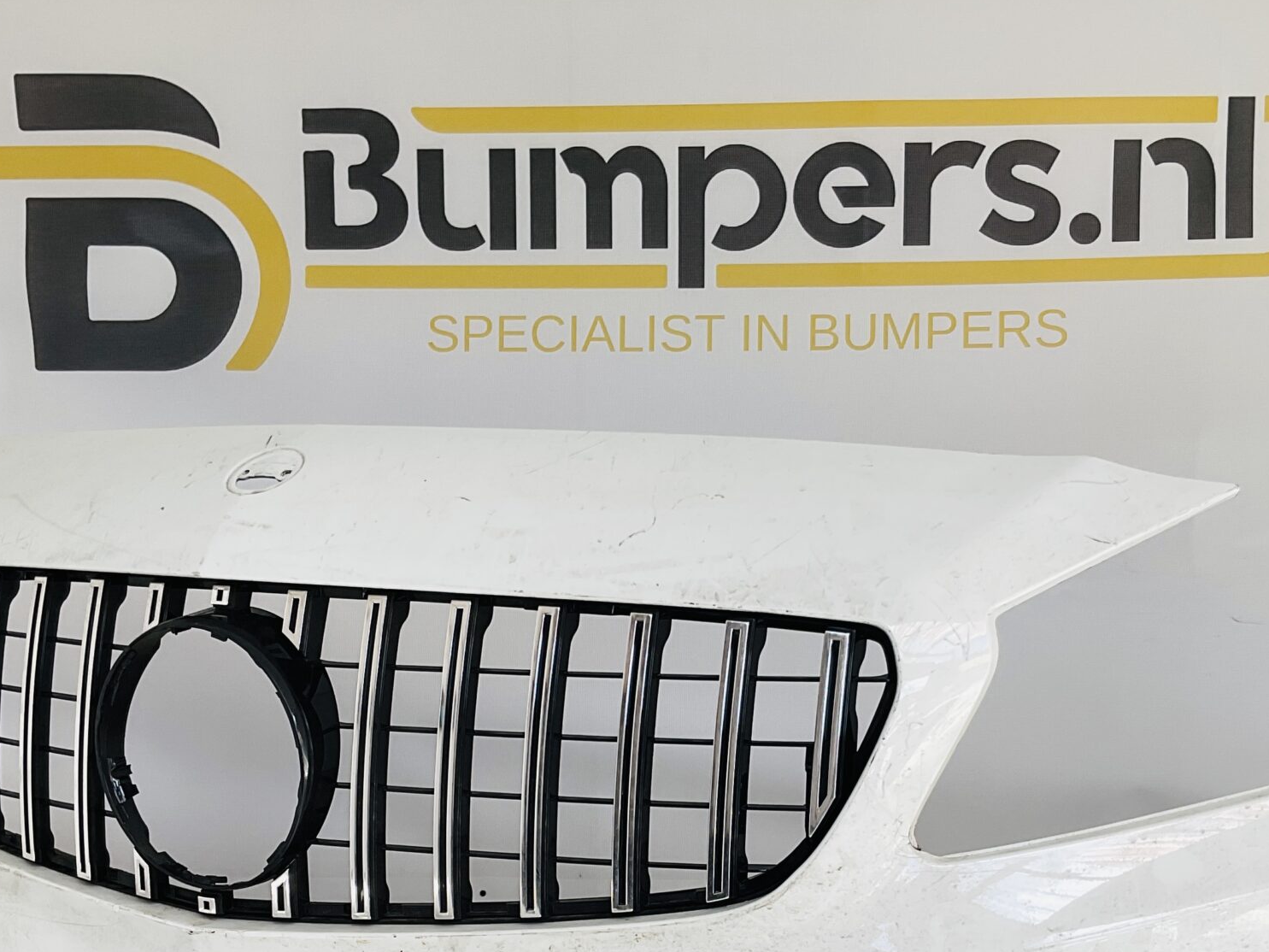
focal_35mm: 50
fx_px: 1833
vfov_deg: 28.5
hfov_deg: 38.1
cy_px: 769
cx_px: 713
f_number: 1.8
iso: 16
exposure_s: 1/327
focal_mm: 3
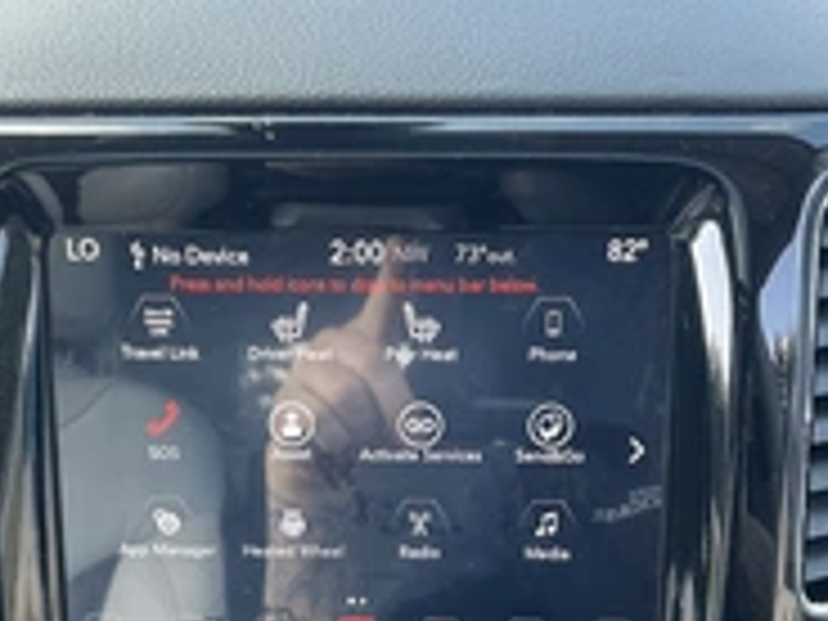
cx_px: 392
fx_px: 1507
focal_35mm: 63
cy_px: 590
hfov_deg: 30.7
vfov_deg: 22.6
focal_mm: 3
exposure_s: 1/116
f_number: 1.8
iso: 64
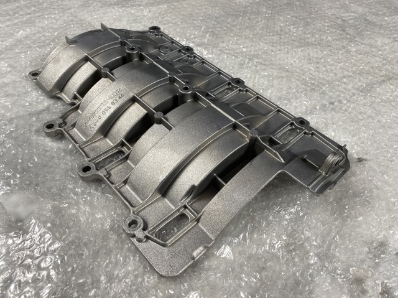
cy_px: 149
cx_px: 199
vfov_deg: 53.0
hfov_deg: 67.3
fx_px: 299
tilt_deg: -50.0
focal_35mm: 26
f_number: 1.8
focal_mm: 4.25
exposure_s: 1/100
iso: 50
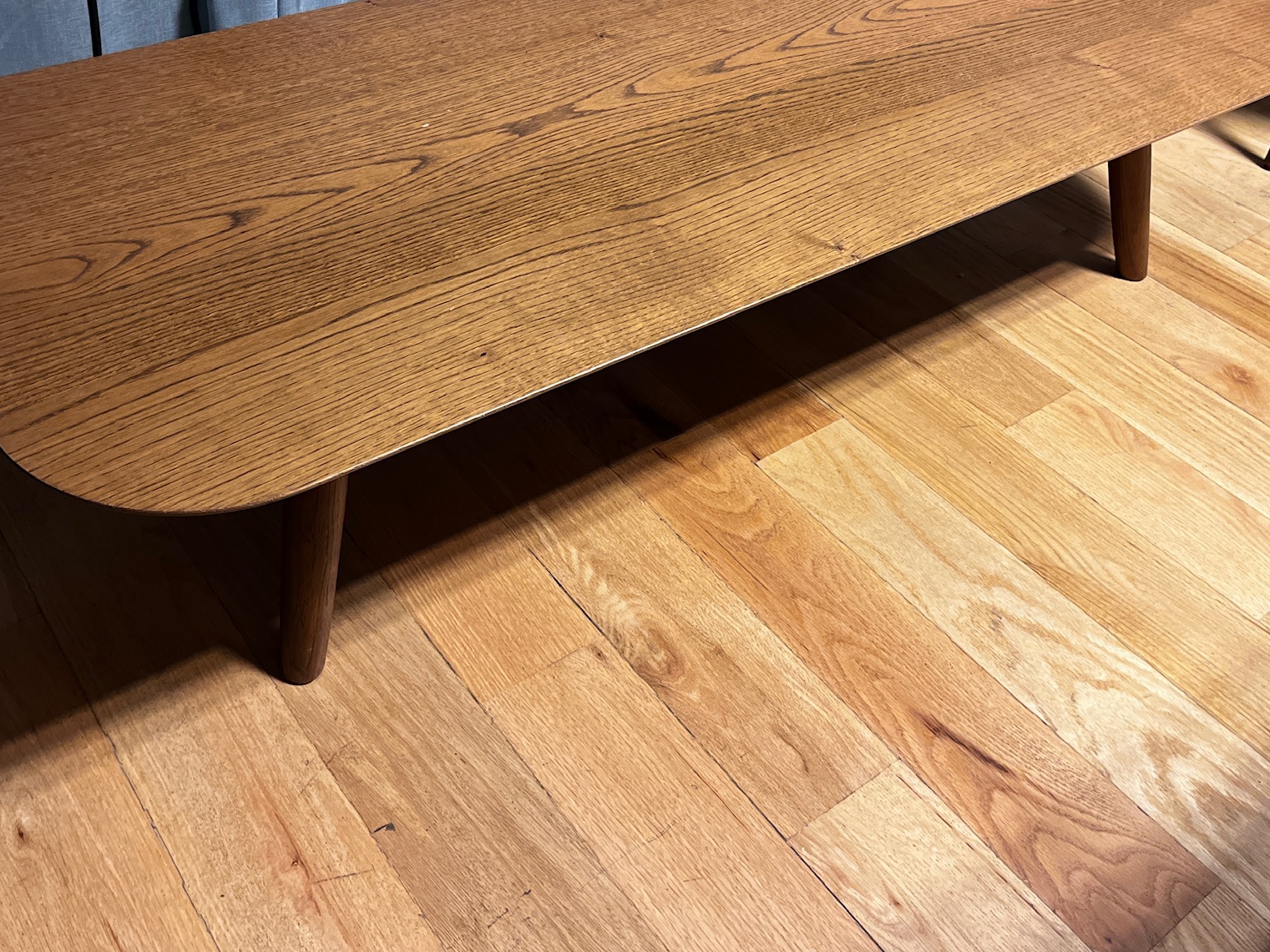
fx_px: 1284
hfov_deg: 52.6
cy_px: 335
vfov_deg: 40.3
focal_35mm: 35
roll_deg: -3.8
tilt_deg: -39.4
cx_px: 584
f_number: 1.6
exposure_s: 1/50
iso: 250
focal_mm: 5.1
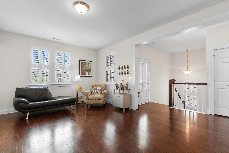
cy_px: 76
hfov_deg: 96.7
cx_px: 114
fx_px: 102
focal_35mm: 16
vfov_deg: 73.7
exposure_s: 1/8
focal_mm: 11
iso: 100
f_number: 4.8
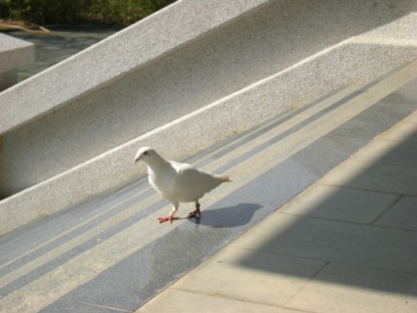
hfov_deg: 19.3
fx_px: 1229
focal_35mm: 102
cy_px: 156
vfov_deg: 14.5
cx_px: 208
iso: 64
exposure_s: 1/247
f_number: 5.6
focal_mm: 17
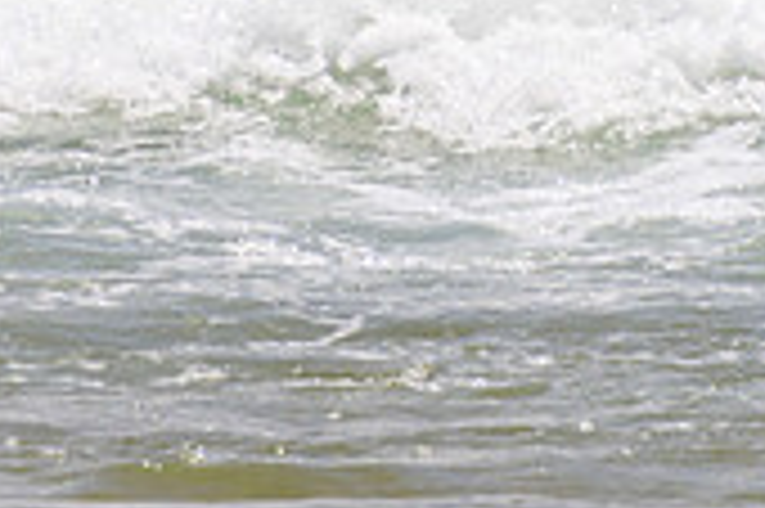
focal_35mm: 1880
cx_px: 898
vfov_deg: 0.7
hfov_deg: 1.1
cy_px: -369
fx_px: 39911
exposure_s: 1/2000
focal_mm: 400
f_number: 5.6
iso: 125
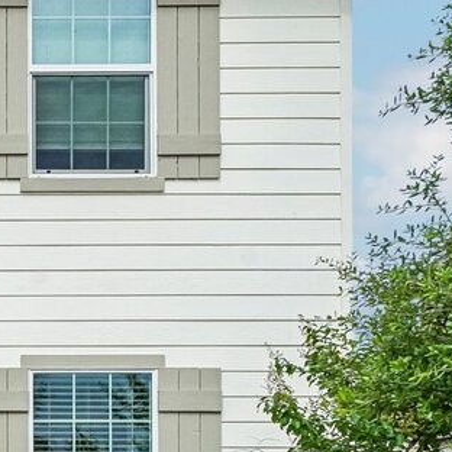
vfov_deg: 17.6
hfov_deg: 15.7
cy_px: 435
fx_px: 1433
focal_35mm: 97
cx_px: -326
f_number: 10
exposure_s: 1/2000
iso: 800
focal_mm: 22
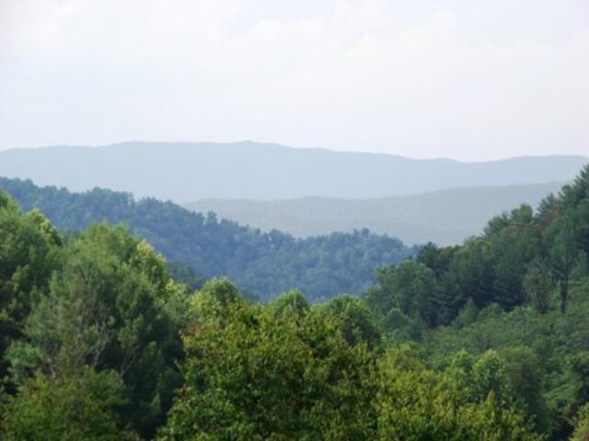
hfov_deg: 10.7
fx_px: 3131
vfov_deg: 8.1
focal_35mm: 184
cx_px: 294
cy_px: 220
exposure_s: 1/400
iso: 69
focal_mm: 29.3
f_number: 3.6
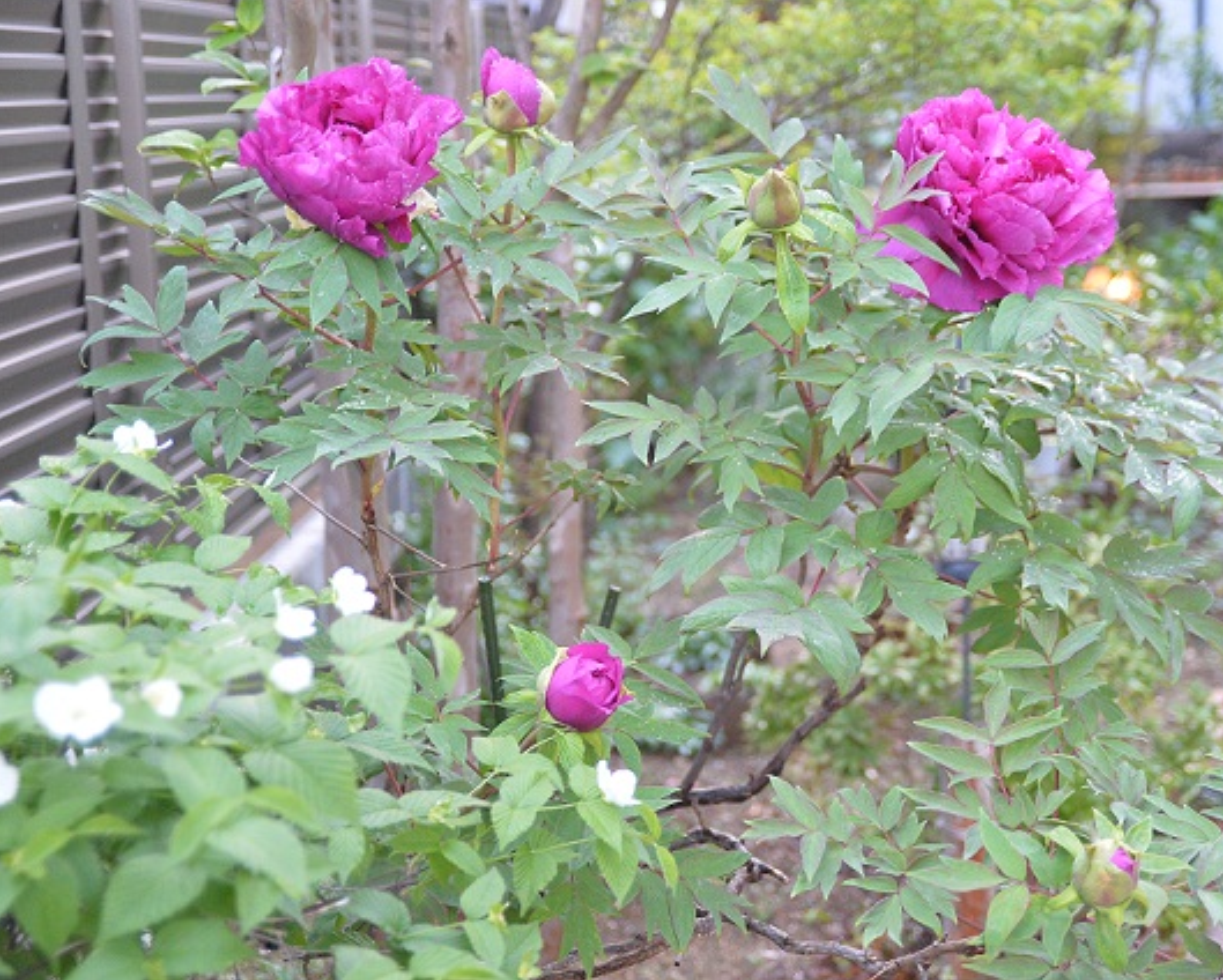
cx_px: 743
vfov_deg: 27.6
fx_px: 1992
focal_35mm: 55
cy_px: 485
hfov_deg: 34.0
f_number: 4
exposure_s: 1/50
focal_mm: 48
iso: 5000
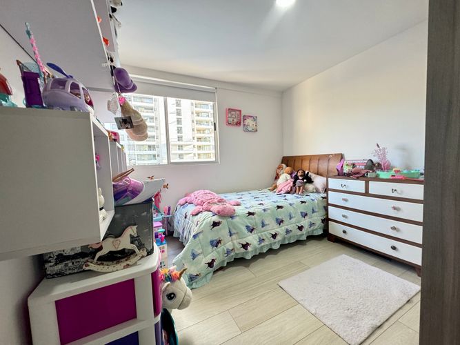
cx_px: 230
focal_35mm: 14
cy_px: 172
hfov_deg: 102.1
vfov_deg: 85.7
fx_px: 186
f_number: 2.2
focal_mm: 2.22
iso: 250
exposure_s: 1/99
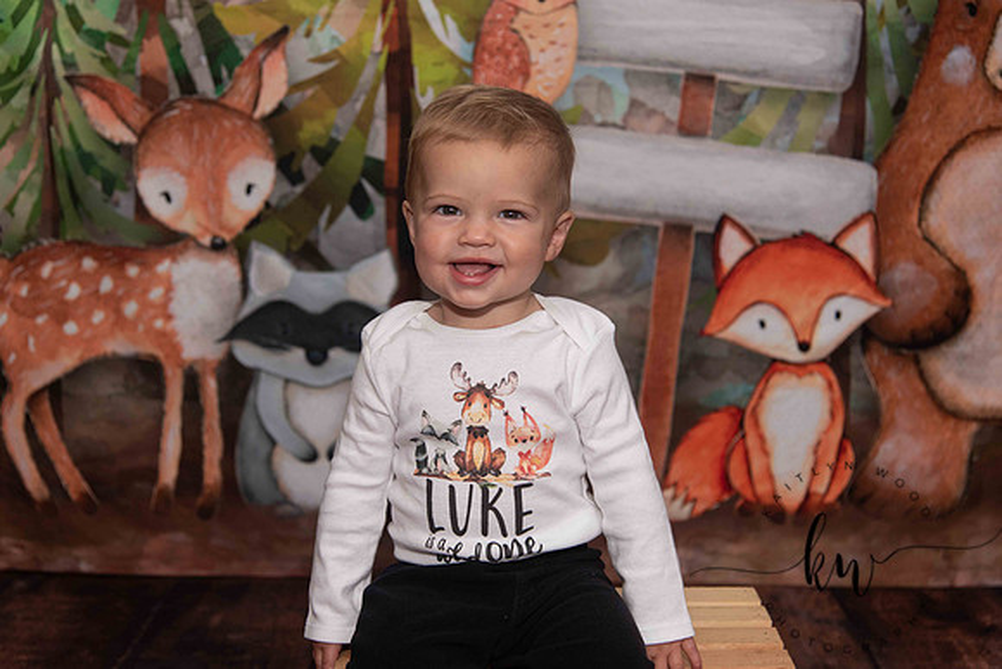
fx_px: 1531
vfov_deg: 24.6
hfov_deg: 36.2
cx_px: 501
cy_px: 334
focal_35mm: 55
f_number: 4
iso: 400
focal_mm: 55
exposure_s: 1/200
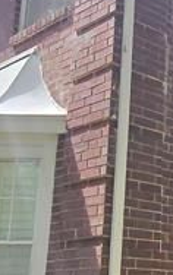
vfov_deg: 27.5
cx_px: 243
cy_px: 142
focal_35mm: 75
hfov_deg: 16.2
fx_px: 564
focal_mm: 1.7
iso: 64
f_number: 2.2
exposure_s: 1/2000
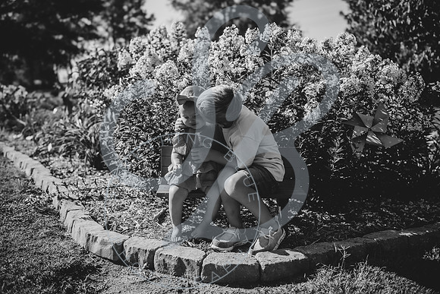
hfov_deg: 50.7
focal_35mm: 38
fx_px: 465
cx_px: 220
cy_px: 147
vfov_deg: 35.1
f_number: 2.8
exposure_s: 1/2000
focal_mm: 38
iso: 100
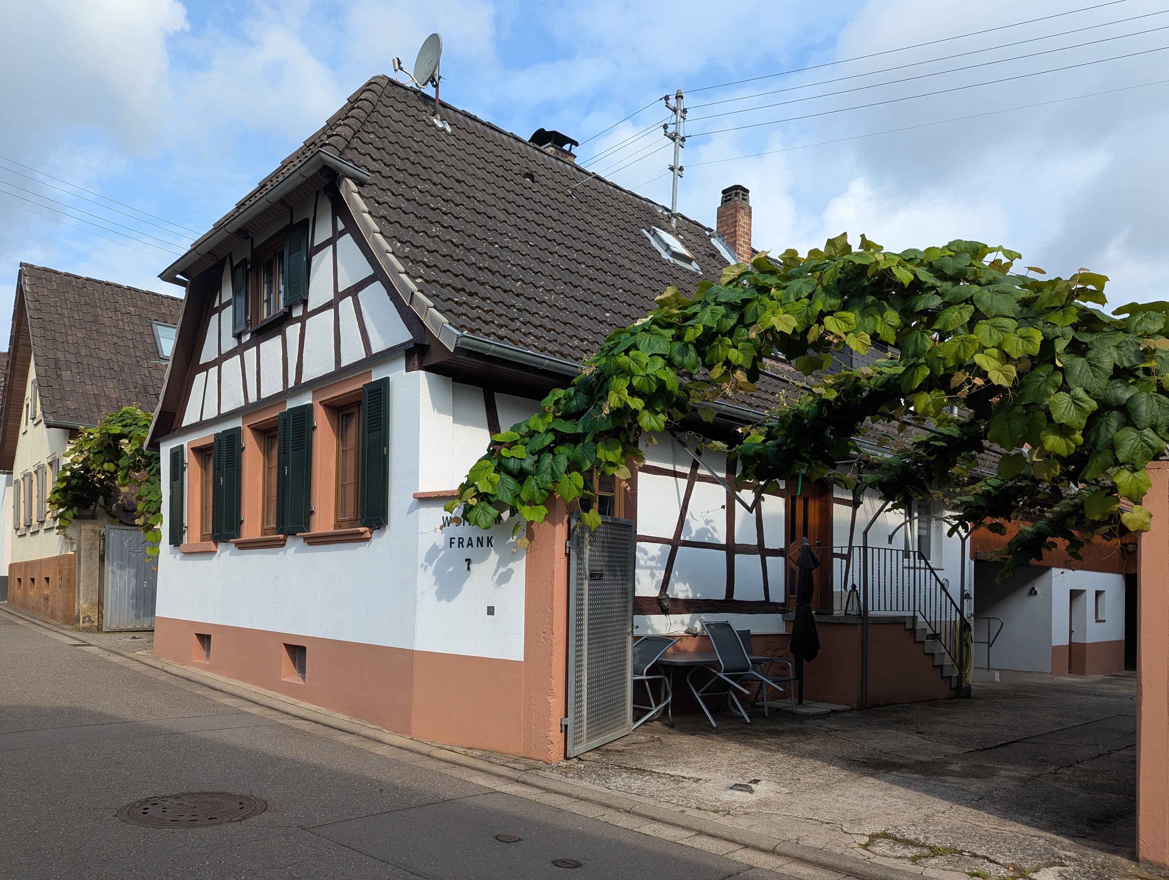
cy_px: 440
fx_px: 812
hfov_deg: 71.5
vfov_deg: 56.9
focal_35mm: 24
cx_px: 584
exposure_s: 1/1795
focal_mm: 6.81
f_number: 1.85
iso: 50
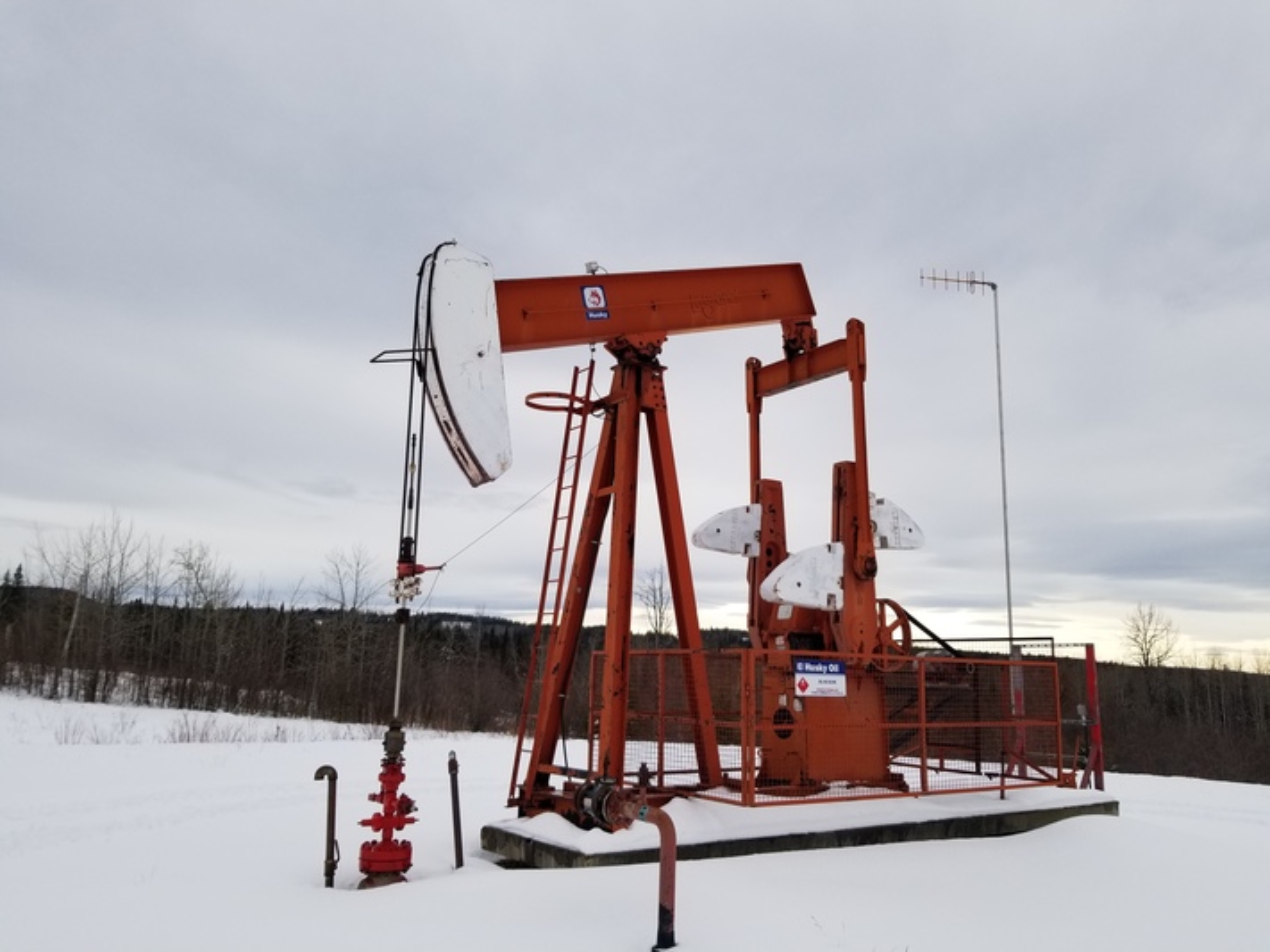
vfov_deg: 53.0
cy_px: 476
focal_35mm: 26
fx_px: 954
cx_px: 635
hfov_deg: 67.3
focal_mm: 4.25
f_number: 1.7
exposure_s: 1/466
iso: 50
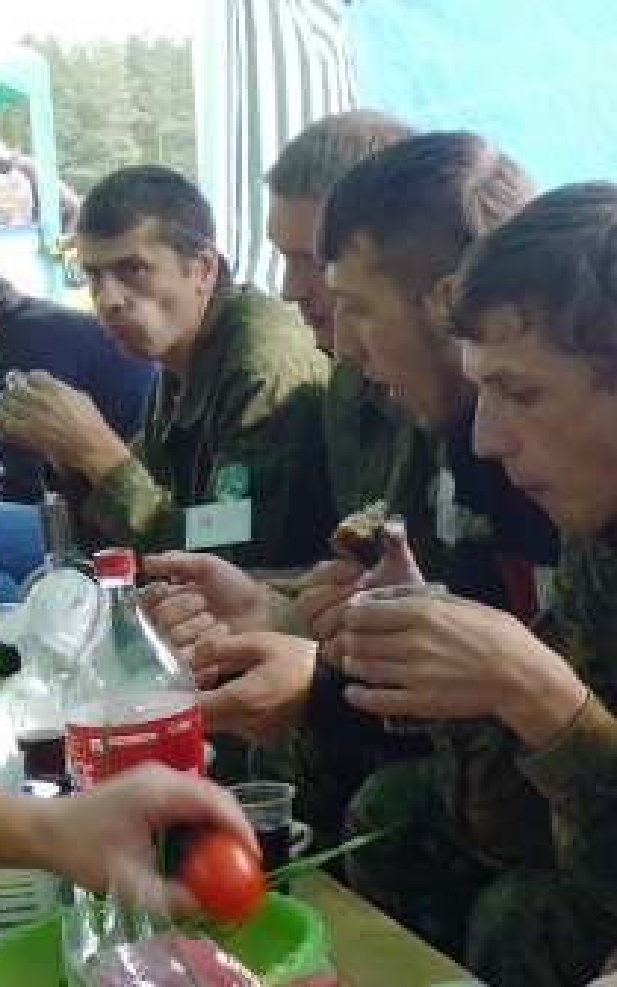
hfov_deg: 18.2
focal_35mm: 71
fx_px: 1909
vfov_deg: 28.9
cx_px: 478
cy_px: 420
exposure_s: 1/50
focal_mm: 6.3
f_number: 3.5
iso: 80
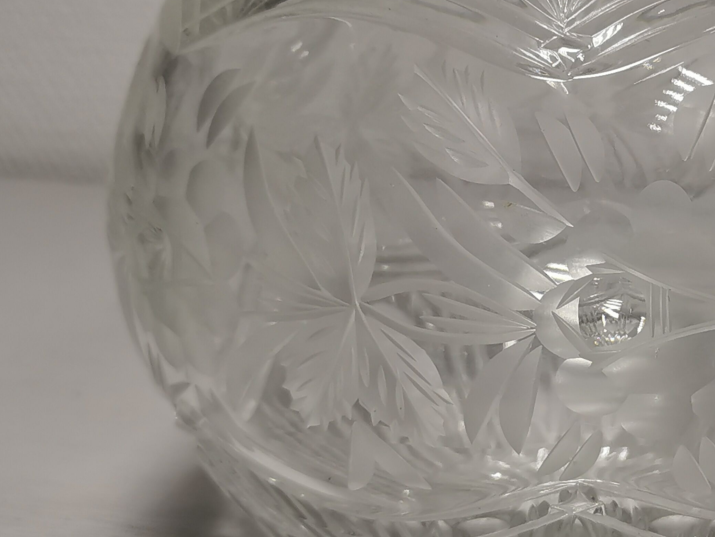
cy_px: 258
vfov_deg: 18.2
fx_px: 1673
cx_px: 607
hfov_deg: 23.6
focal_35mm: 81
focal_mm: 5.58
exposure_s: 1/69
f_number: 1.8
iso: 80
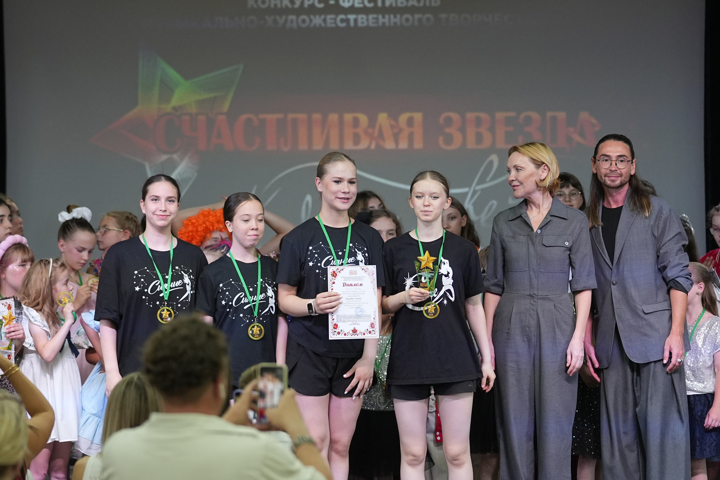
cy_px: 240
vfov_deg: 7.6
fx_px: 3620
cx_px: 360
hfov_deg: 11.4
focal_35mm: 181
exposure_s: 1/400
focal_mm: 121
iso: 1600
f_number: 2.8
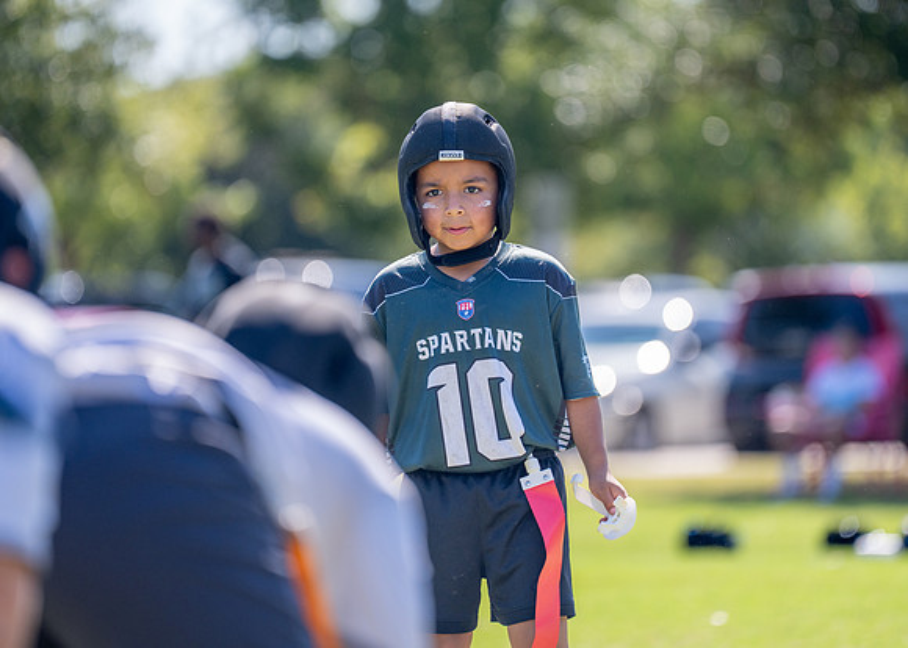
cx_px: 472
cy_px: 274
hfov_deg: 8.3
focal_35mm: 243
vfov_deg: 5.9
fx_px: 6263
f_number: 2.8
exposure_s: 1/2000
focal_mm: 200
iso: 200
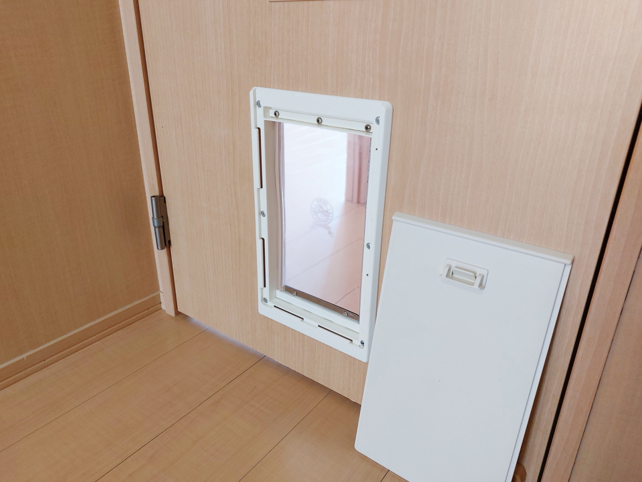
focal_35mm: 24
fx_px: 445
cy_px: 241
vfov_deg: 56.8
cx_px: 321
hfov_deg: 71.6
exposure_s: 1/24
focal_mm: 5.23
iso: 100
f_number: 1.8
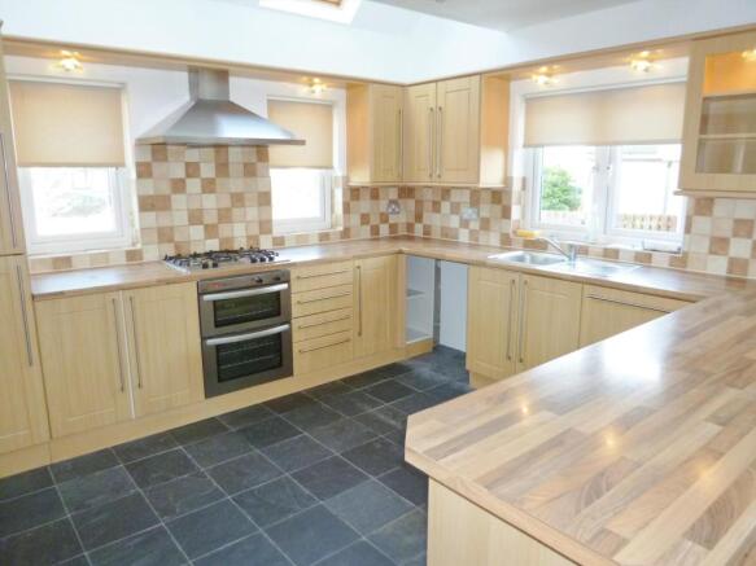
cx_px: 378
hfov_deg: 71.6
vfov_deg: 56.8
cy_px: 283
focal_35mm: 24
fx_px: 524
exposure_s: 1/60
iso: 250
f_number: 2.5
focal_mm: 4.3
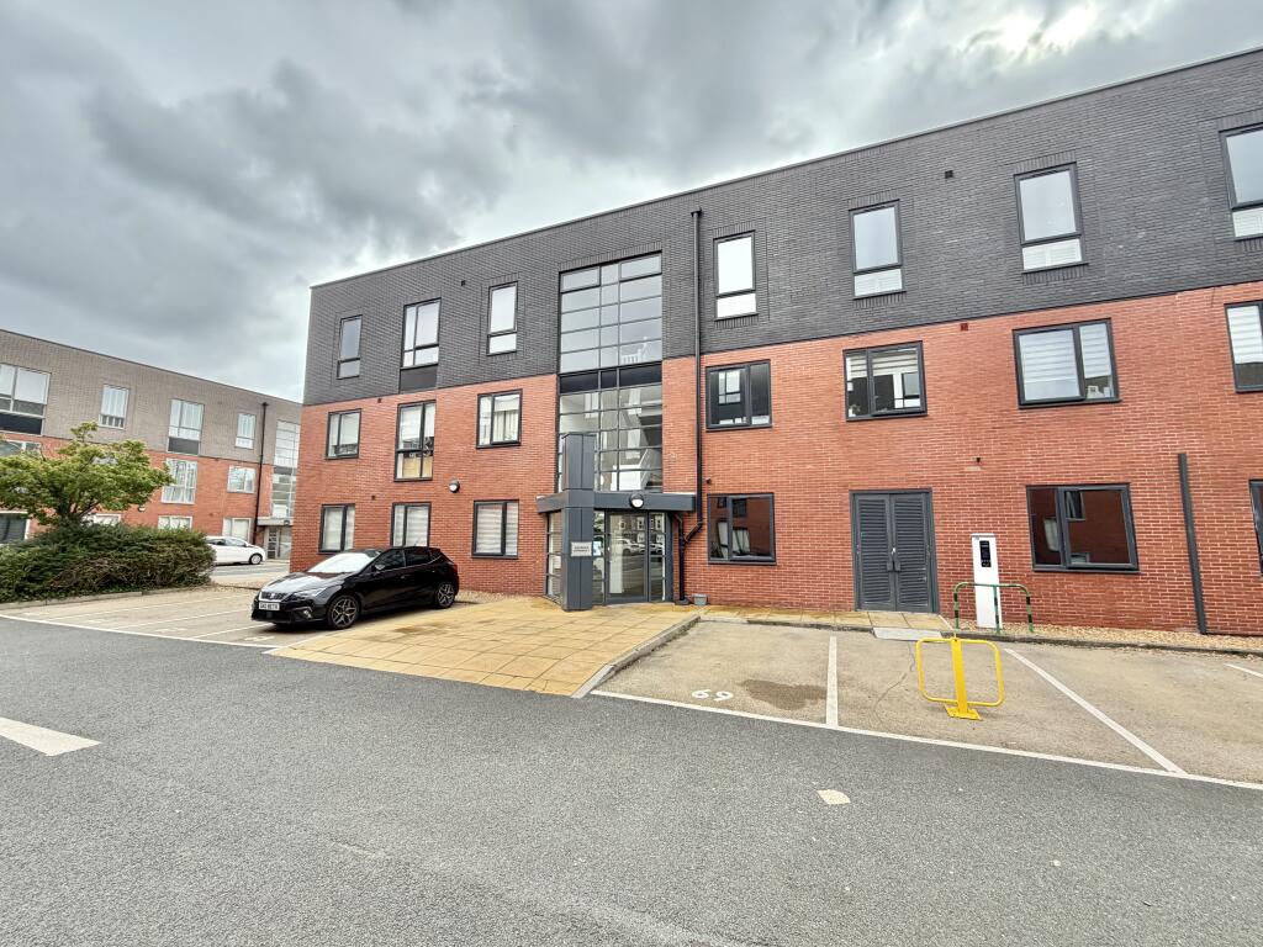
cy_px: 474
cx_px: 632
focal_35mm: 14
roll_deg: -1.1
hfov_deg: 102.1
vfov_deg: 85.7
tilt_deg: +6.6
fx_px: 511
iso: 50
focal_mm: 2.22
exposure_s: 1/234
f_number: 2.2
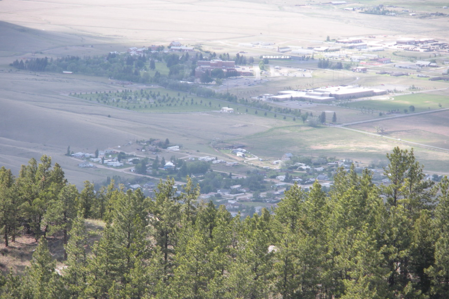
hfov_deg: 10.9
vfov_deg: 7.3
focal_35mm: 188
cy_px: 168
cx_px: 224
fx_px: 2345
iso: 73
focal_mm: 31.5
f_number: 5.6
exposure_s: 1/111
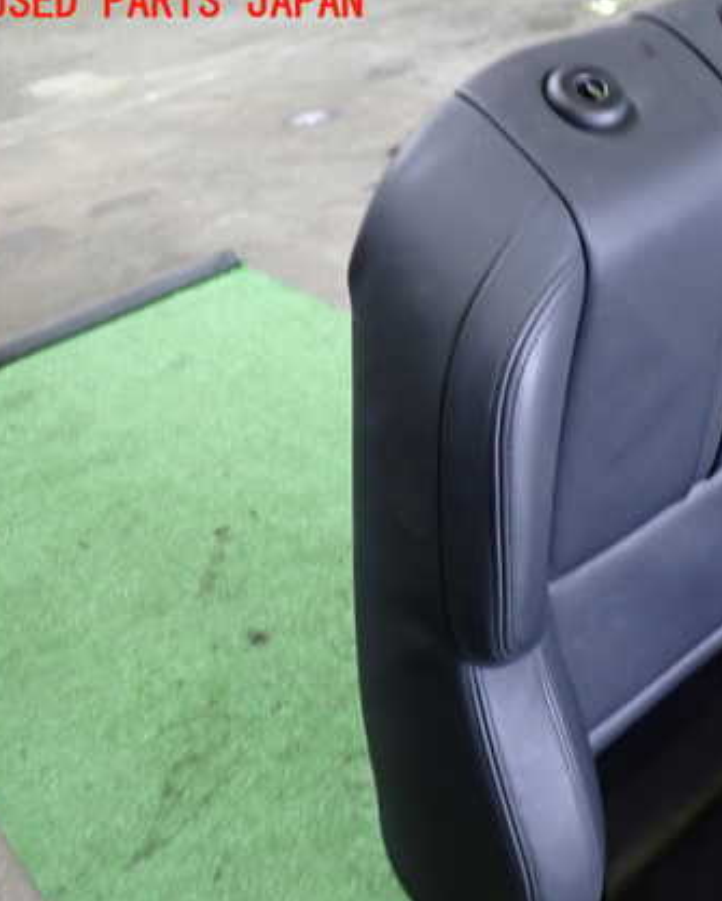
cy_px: 461
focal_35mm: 42
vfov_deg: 43.8
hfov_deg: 34.2
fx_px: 1121
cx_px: 619
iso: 500
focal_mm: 5.4
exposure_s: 1/30
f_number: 2.3
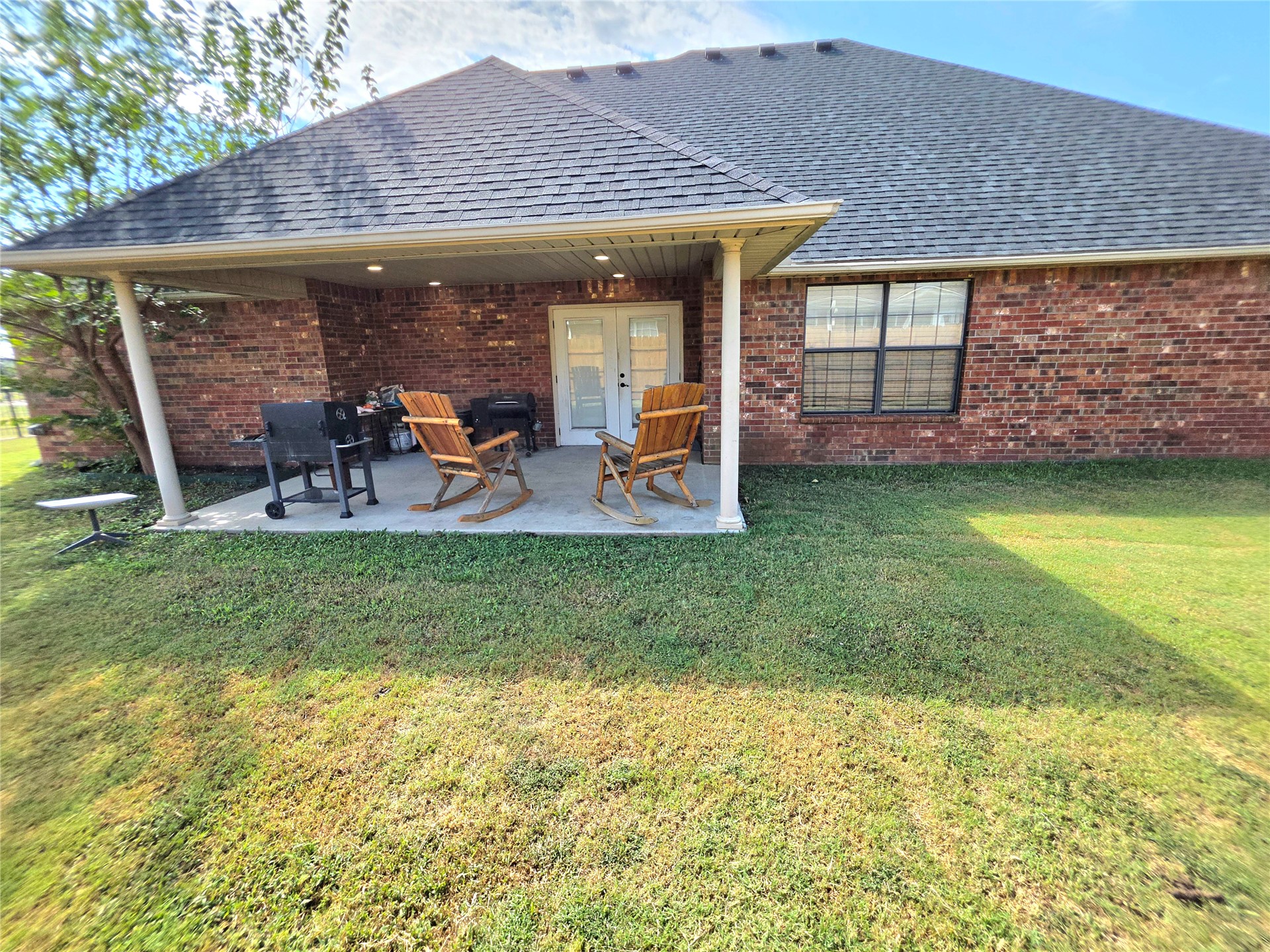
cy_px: 476
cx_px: 635
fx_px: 477
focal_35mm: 13
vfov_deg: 89.9
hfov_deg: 106.2
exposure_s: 1/2000
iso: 50
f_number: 1.9
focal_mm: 2.2
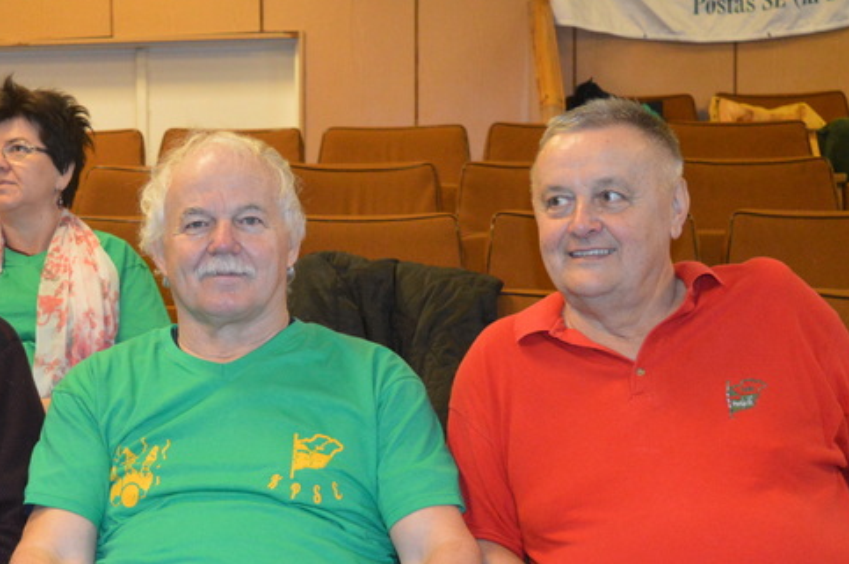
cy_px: 403
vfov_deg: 19.3
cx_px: 192
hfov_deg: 28.4
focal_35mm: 70
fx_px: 1649
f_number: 3.8
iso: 1600
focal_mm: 22
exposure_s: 1/60
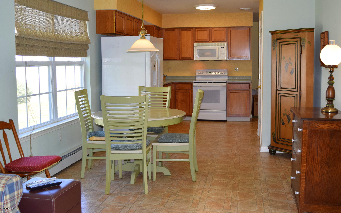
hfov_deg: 49.2
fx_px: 372
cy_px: 92
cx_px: 183
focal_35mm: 40
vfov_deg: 32.0
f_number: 5.6
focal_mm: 24
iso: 500
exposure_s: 1/125
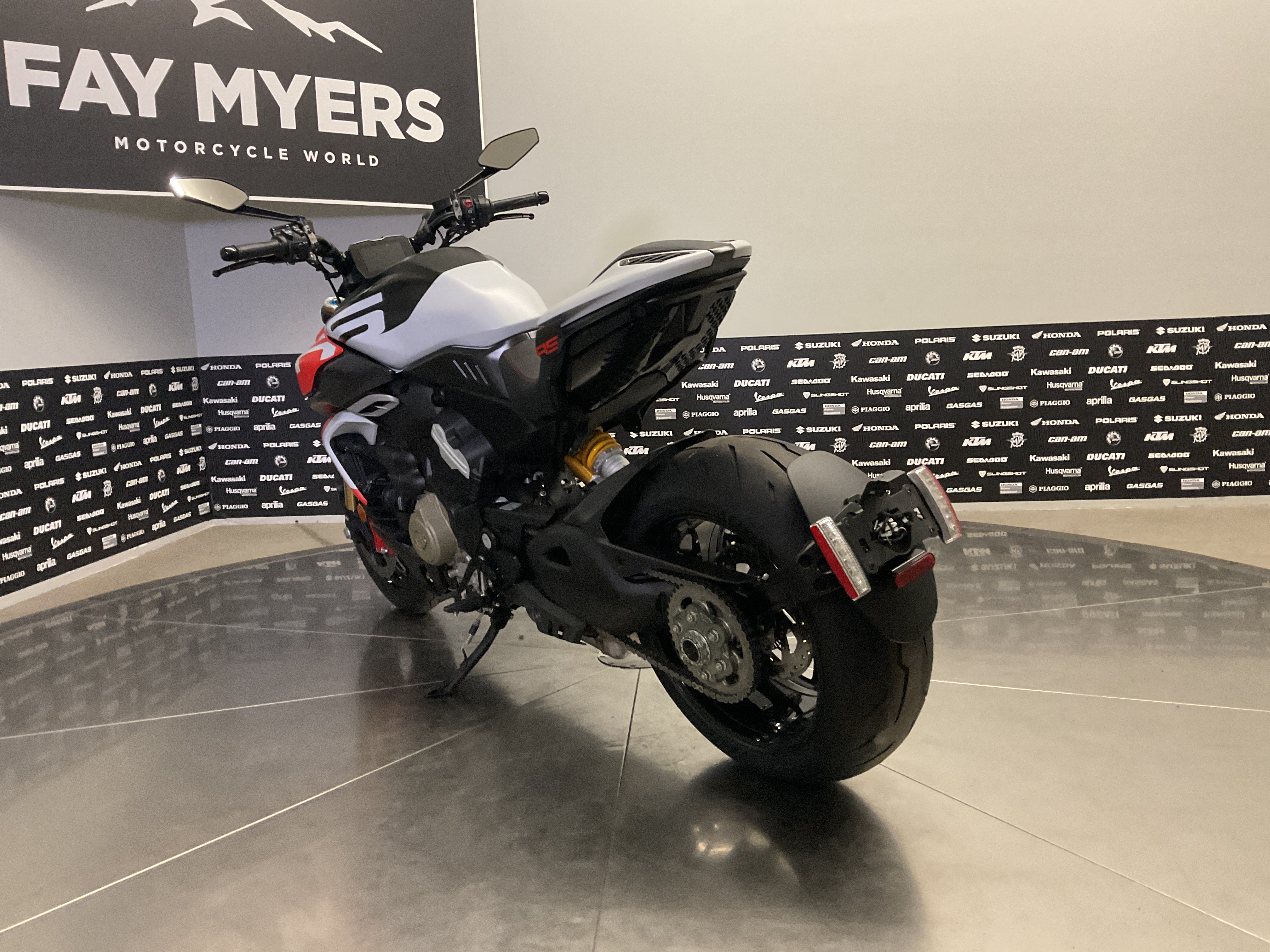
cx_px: 635
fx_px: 1064
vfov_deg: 48.2
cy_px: 476
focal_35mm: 29
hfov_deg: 61.7
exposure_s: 1/60
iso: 250
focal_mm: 3
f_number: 1.8
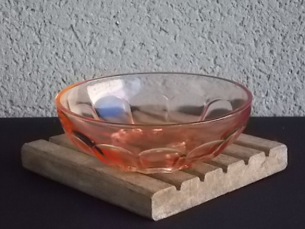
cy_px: 114
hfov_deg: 19.8
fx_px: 872
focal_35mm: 99
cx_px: 152
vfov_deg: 14.9
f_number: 5.5
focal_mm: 17.6
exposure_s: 1/250
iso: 720
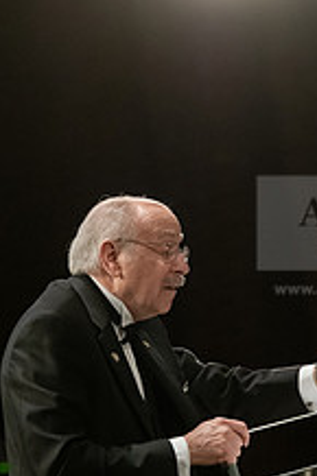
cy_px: 312
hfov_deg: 4.2
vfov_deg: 6.2
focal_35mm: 330
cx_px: 223
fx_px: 4365
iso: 5000
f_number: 4.5
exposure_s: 1/200
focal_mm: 160
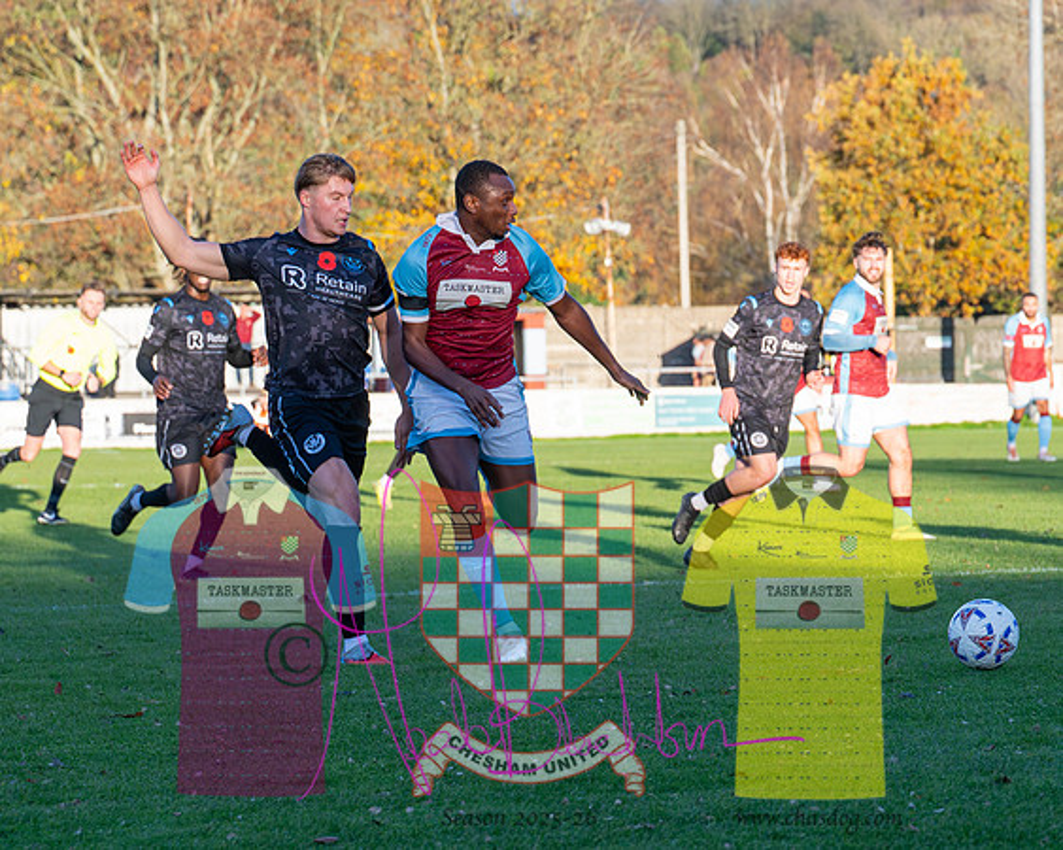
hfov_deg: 11.3
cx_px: 835
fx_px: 5376
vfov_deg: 9.0
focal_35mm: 171
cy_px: 559
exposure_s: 1/2500
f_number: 4
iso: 800
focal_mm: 70
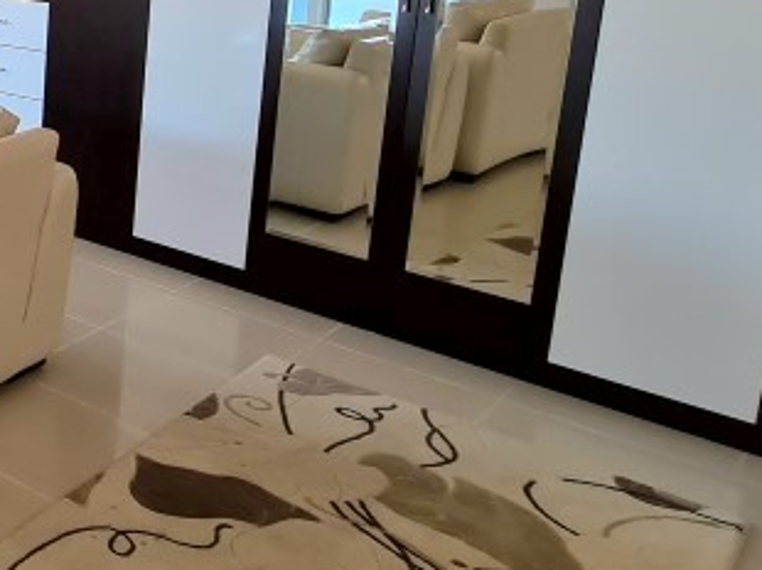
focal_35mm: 43
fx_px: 946
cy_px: 52
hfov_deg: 30.4
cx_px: -312
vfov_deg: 31.9
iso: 100
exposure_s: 1/50
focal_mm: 2.2
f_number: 2.2
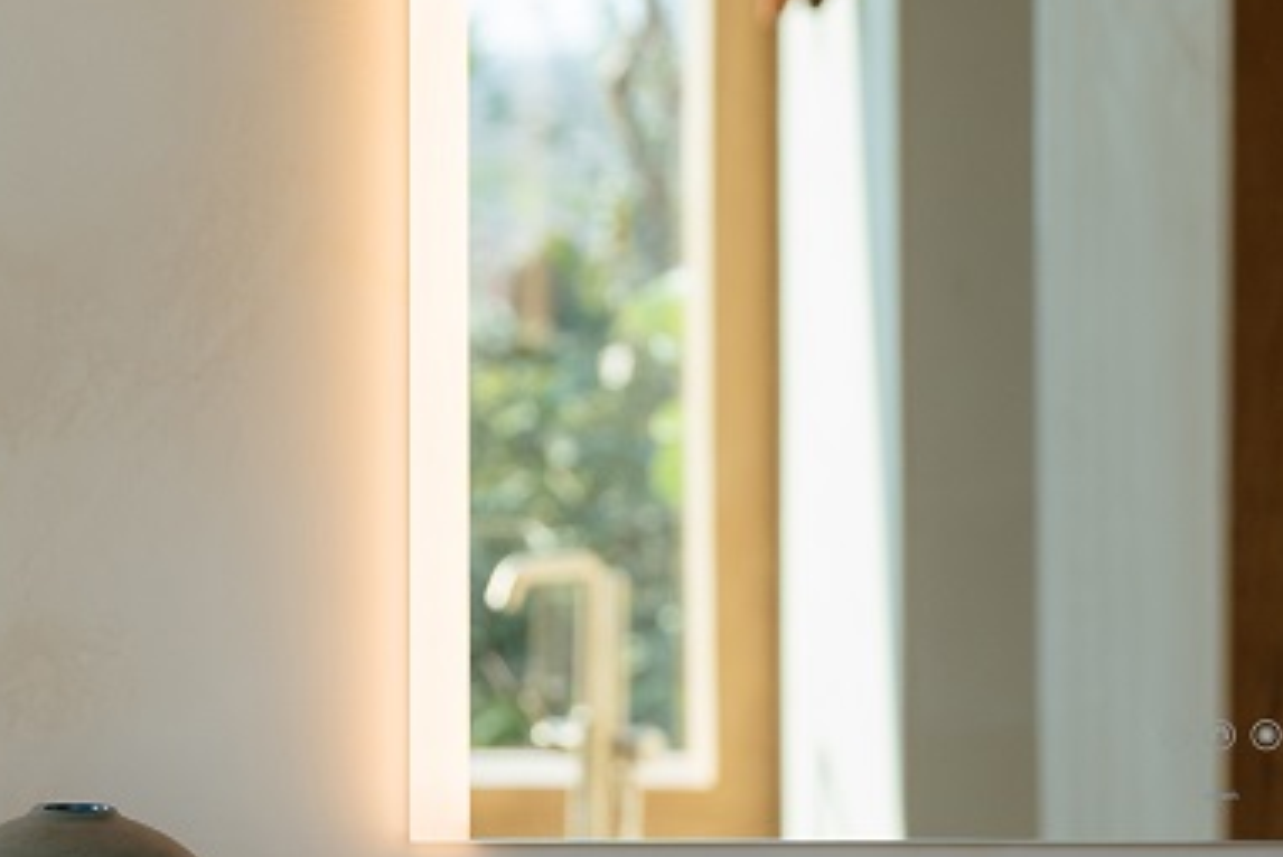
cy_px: 306
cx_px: -128
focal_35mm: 157
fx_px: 5597
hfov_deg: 12.8
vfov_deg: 8.7
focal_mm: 50
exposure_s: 1/800
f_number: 2.2
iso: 200
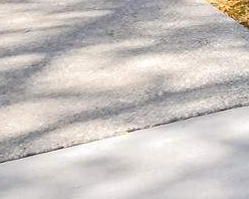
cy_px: -241
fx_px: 677
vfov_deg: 13.4
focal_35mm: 92
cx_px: 437
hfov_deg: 17.3
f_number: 8
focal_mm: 10
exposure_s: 1/1250
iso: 400
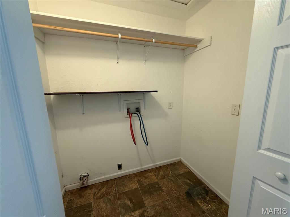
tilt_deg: -8.7
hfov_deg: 102.1
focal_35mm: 14
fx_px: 117
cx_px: 145
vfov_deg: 85.7
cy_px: 108
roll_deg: +1.3
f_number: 2.2
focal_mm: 2.22
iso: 500
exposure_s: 1/60
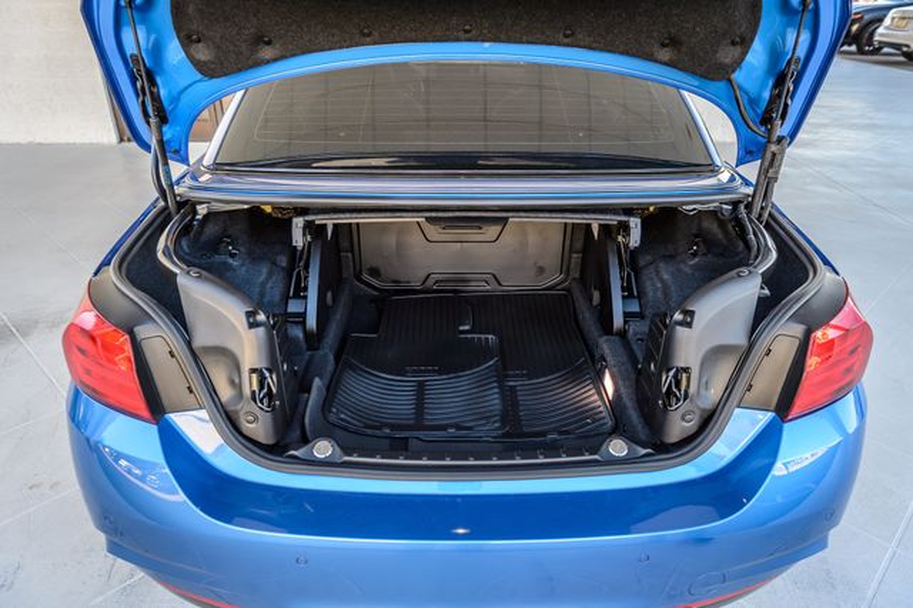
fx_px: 621
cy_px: 304
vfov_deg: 52.2
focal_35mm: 24
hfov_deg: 72.7
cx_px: 456
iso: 400
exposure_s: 1/320
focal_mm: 24
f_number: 4
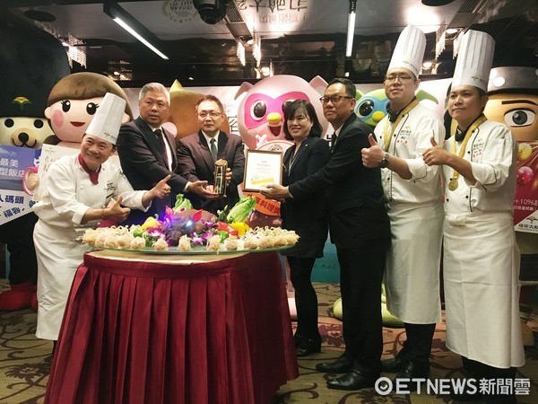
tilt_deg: -0.2
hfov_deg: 61.7
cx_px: 269
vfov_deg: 48.2
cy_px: 202
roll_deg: -1.4
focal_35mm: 29
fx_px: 451
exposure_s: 1/20
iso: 200
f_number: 2.2
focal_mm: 4.15
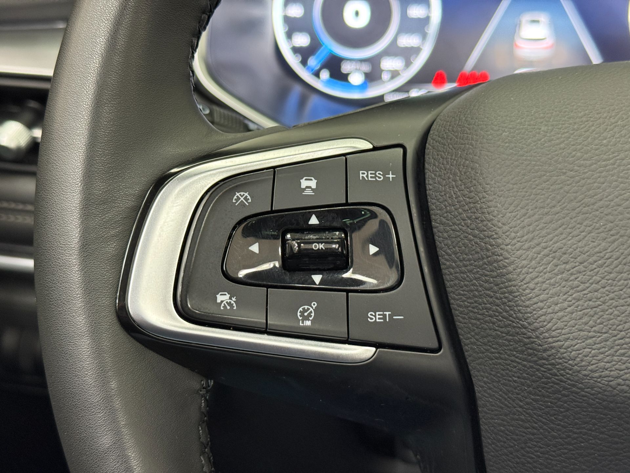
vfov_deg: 30.3
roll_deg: -1.1
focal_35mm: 48
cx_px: 315
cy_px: 236
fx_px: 874
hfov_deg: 39.7
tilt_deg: -24.4
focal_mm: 6.76
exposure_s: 1/40
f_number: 1.78
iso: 500
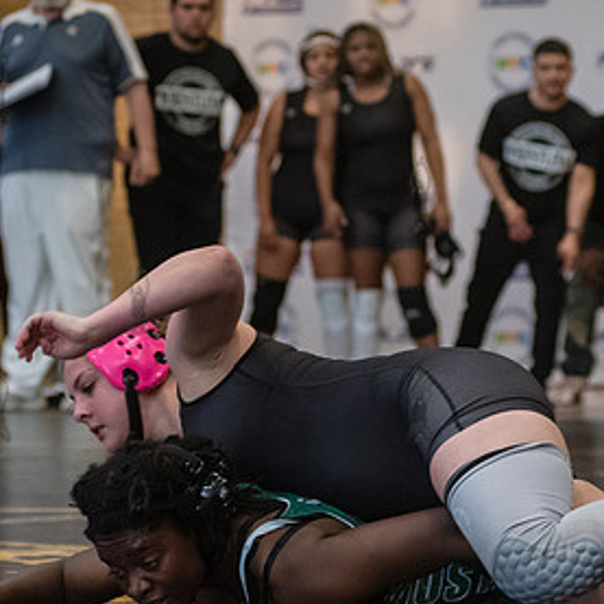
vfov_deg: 10.0
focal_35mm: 174
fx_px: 3435
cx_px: 399
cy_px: 385
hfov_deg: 10.0
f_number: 3.5
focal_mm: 80
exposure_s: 1/400
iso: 5000
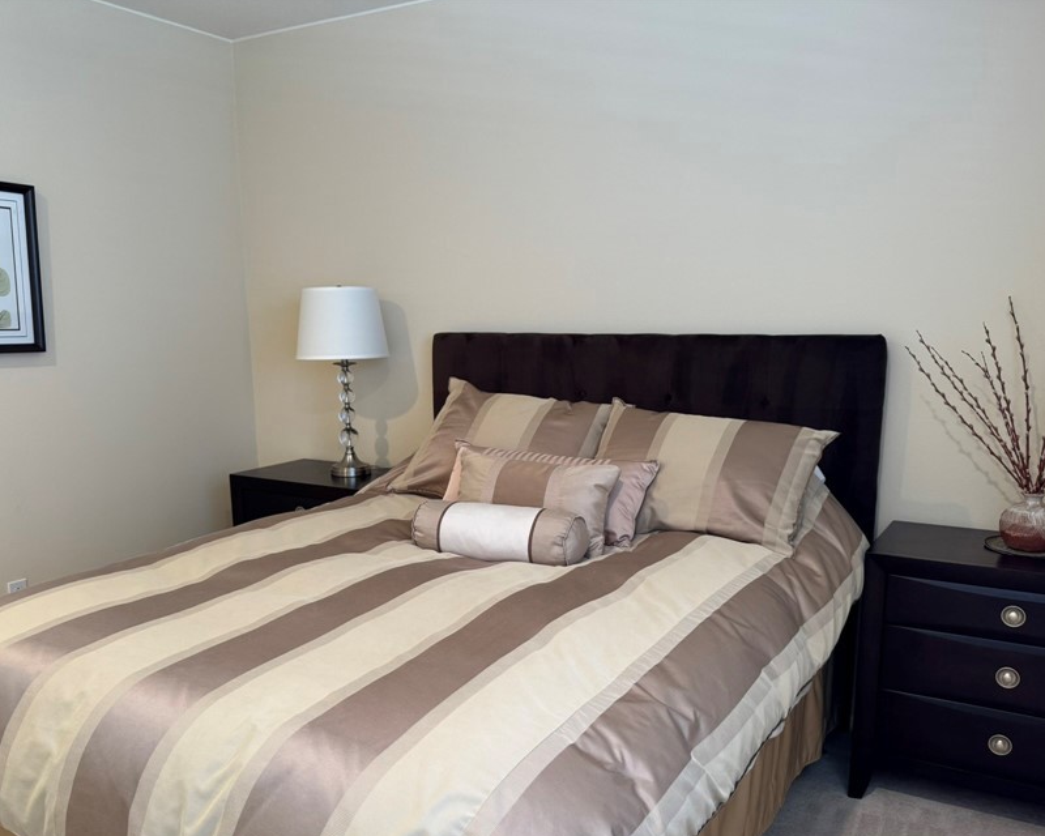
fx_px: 928
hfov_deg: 58.7
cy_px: 498
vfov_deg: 48.2
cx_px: 491
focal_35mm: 30
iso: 200
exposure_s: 1/60
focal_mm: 6.76
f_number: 1.78
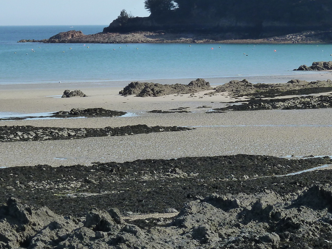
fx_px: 2129
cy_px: 69
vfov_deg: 6.7
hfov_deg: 8.9
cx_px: 183
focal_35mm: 222
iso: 125
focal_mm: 19.5
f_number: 5
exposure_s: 1/400
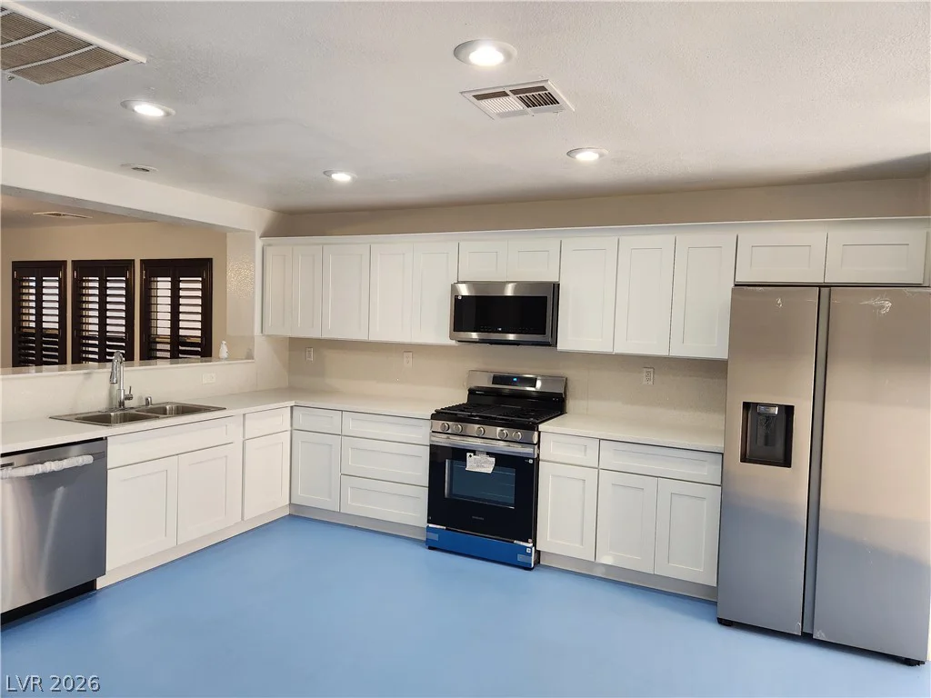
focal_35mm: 23
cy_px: 349
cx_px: 466
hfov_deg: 73.9
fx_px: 619
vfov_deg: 58.9
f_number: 1.8
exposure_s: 1/120
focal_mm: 5.4
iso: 250
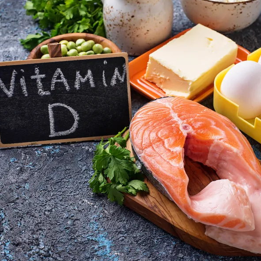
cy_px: 121
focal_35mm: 72
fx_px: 614
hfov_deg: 24.0
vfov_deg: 24.0
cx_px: 108
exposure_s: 1/100
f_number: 10
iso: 100
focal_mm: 50
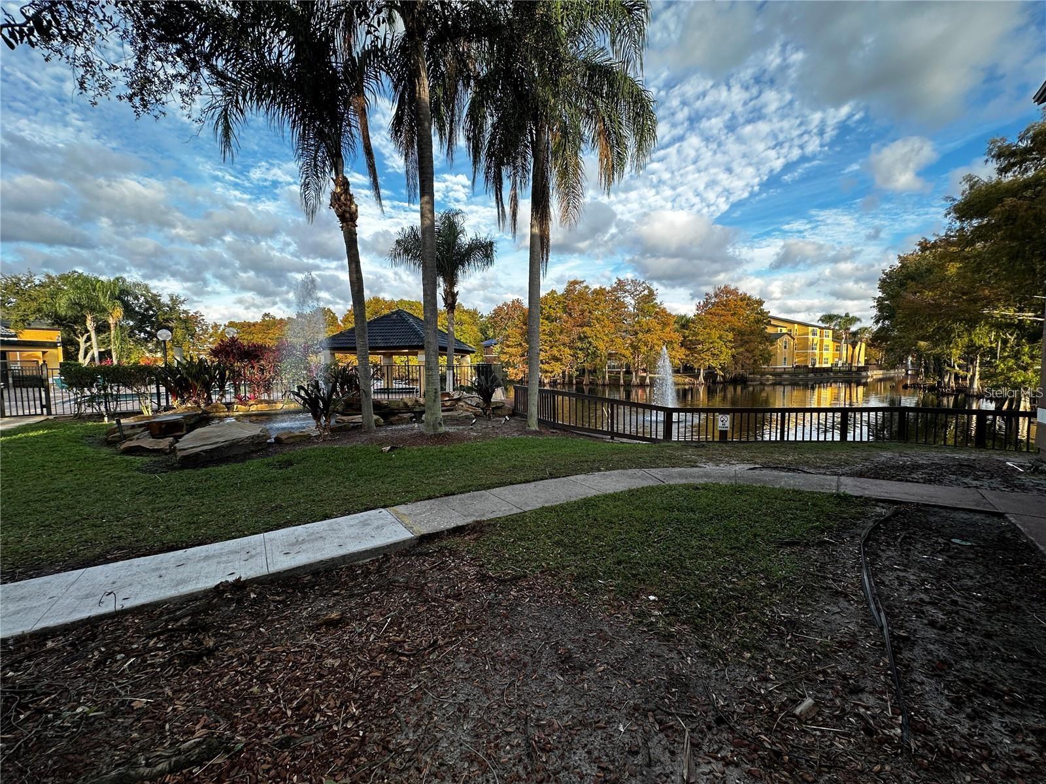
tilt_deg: -4.0
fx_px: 423
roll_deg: +0.7
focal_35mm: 14
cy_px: 392
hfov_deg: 102.1
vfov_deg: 85.7
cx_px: 523
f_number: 2.2
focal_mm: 2.22
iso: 40
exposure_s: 1/520
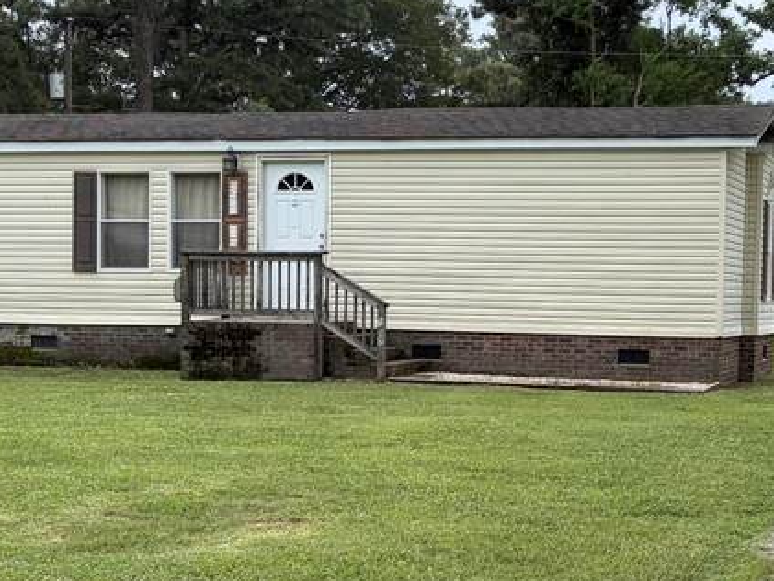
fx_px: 1767
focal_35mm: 79
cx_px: 484
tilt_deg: -2.1
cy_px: 342
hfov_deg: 24.6
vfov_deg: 18.7
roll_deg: -0.6
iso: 64
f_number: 1.6
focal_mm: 5.96
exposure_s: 1/3279
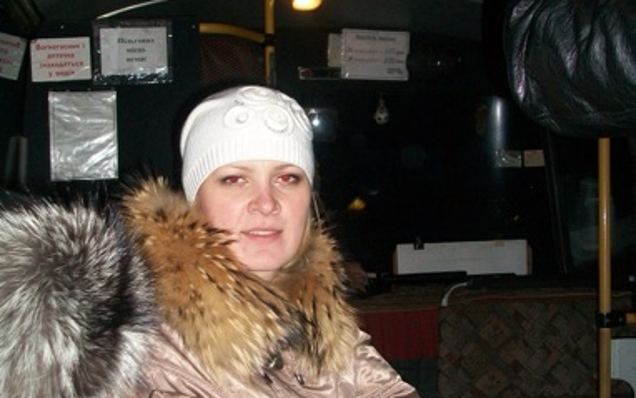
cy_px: 241
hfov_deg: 41.0
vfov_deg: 26.3
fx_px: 850
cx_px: 321
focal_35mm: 49
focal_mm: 5.7
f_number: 2.8
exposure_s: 1/60
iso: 120
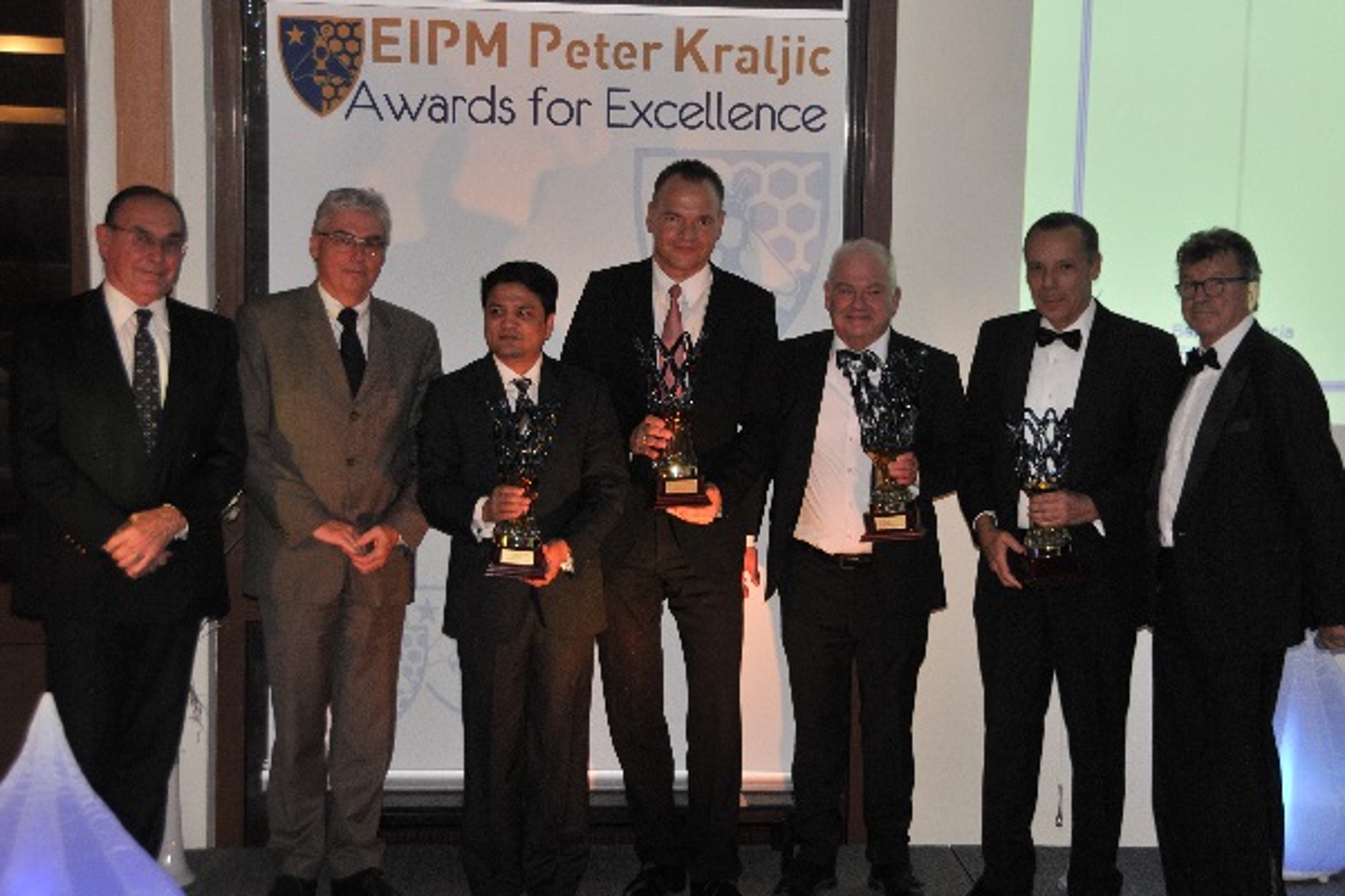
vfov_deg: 20.6
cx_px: 672
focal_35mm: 66
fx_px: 2466
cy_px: 448
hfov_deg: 30.5
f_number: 5
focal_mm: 44
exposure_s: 1/50
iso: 640
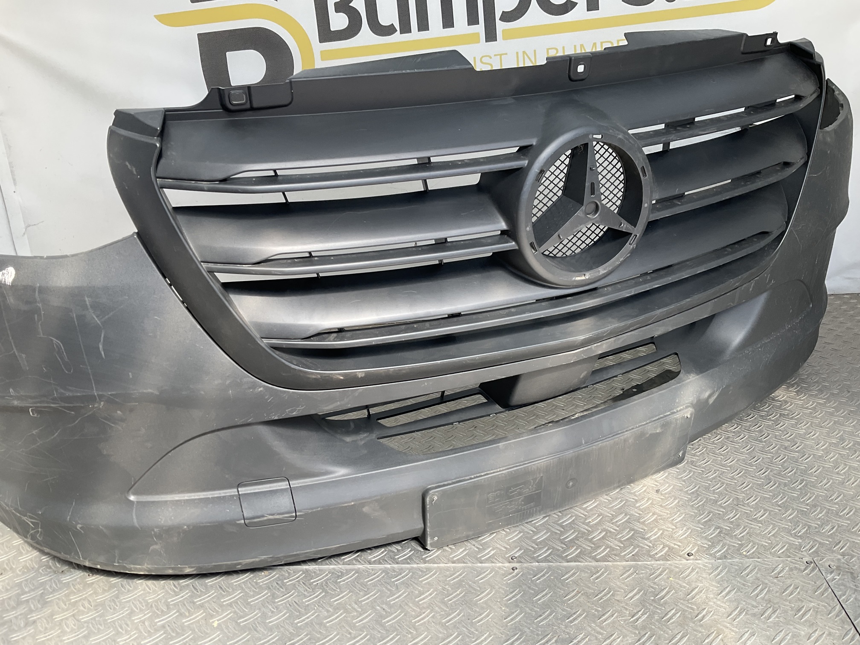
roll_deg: +4.1
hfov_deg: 61.7
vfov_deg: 48.2
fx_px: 720
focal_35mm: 29
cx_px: 430
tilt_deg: -20.7
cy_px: 322
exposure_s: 1/205
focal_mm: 3
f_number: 1.8
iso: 16
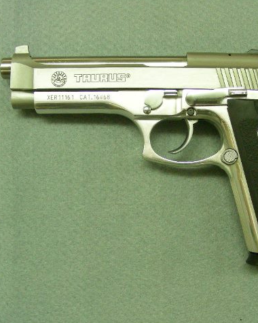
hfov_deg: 30.1
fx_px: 477
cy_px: 161
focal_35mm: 50
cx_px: 166
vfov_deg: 37.3
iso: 400
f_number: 3.5
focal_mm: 6.3
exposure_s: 1/25.2
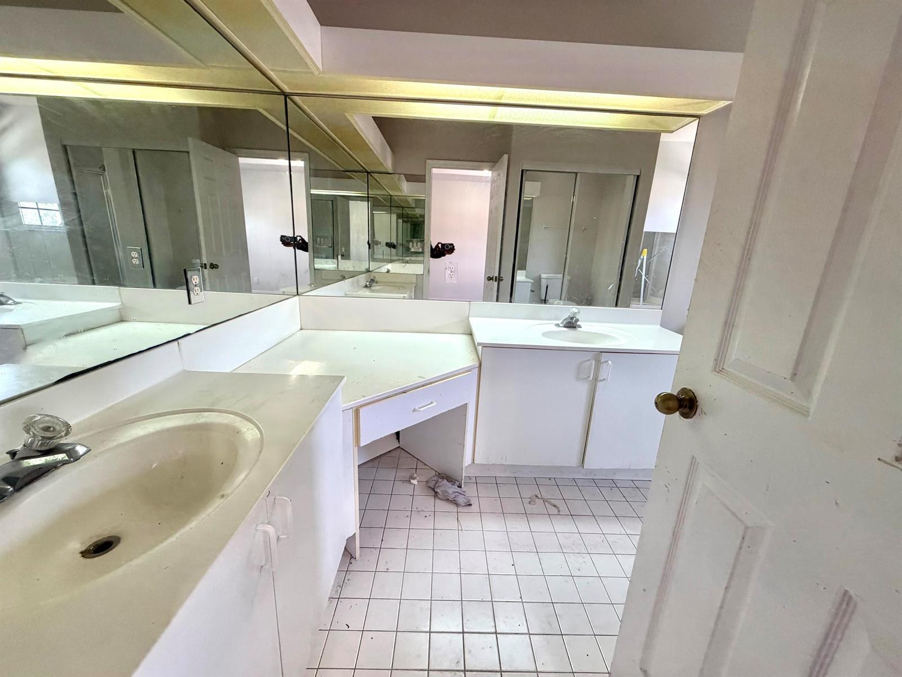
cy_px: 338
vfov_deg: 85.7
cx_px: 451
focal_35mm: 14
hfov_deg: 102.1
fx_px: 365
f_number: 2.2
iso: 250
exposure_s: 1/120
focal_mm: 2.22
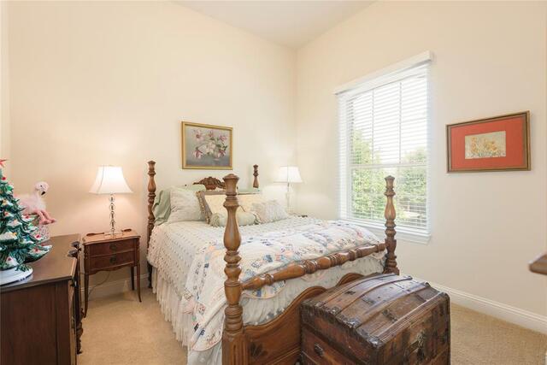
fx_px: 243
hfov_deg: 96.7
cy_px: 182
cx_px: 274
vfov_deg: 73.8
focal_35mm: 16
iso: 100
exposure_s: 1/3
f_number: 7.1
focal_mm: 16
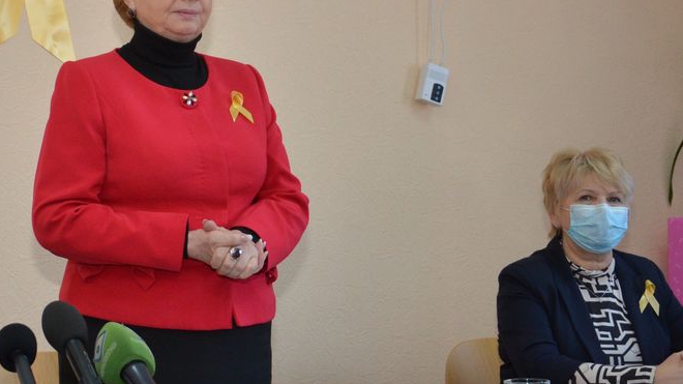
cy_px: 97
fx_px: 1505
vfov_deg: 14.5
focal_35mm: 83
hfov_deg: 25.0
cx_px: 109
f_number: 4
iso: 640
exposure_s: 1/250
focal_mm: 25
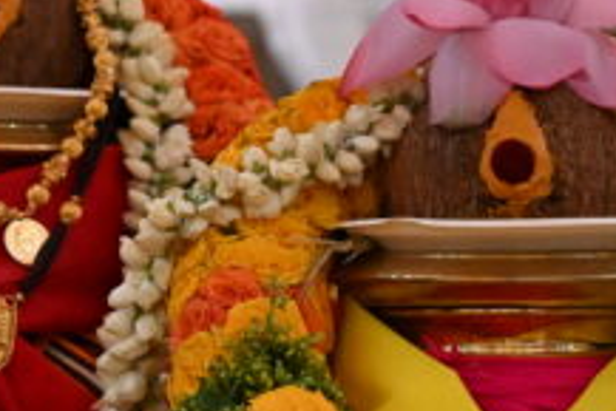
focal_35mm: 565
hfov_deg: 3.6
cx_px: -176
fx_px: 9674
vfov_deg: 2.4
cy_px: 325
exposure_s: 1/100
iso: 3200
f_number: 4
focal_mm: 120
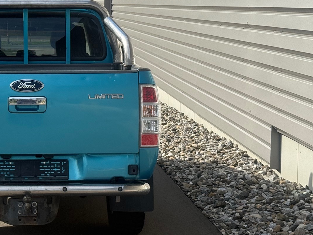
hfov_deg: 21.1
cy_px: 54
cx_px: 41
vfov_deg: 16.2
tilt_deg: -4.1
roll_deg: -0.2
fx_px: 823
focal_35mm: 91
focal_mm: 6.76
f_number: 1.78
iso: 80
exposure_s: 1/2976
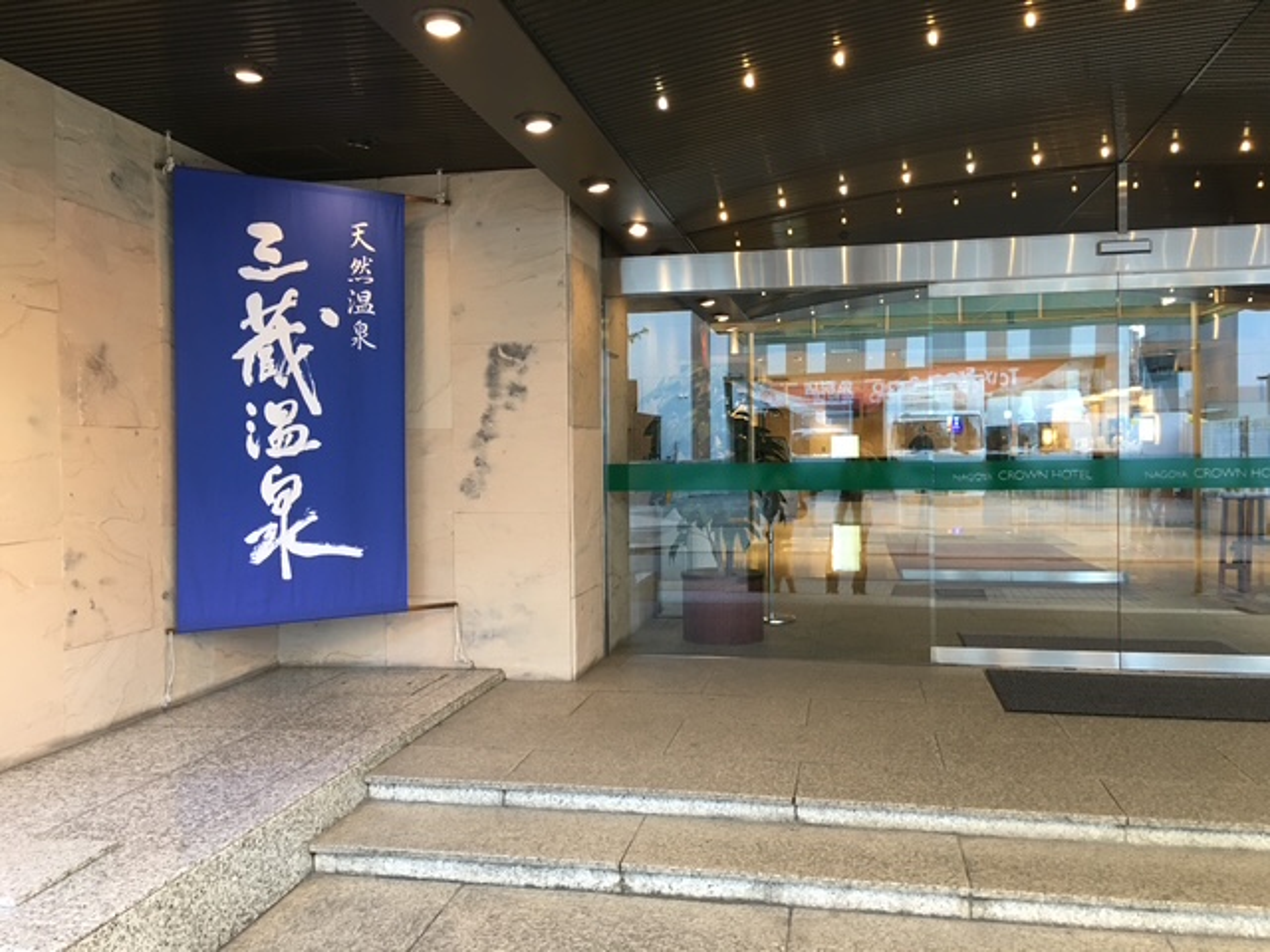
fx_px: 1064
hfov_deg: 61.7
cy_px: 476
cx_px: 635
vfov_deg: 48.2
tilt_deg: -0.7
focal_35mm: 29
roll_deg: -0.1
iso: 80
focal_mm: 4.15
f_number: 2.2
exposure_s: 1/30
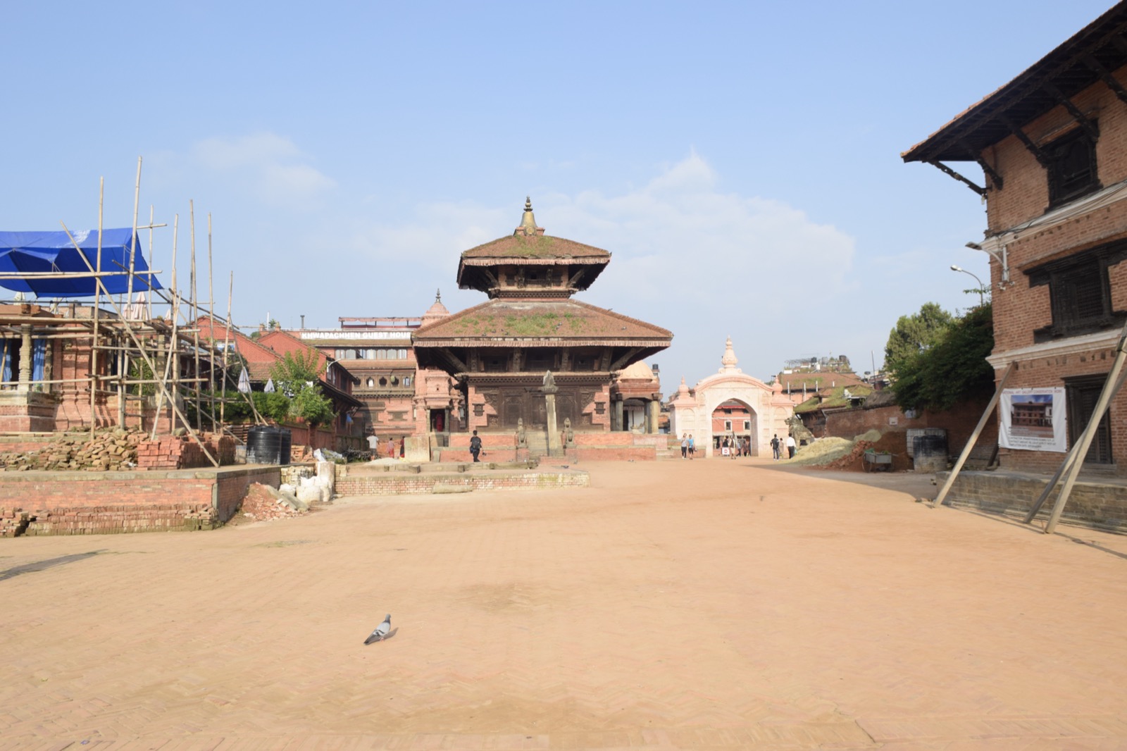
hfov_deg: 67.4
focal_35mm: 27
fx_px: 845
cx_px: 564
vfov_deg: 47.9
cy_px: 376
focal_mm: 18
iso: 100
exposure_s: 1/125
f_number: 8
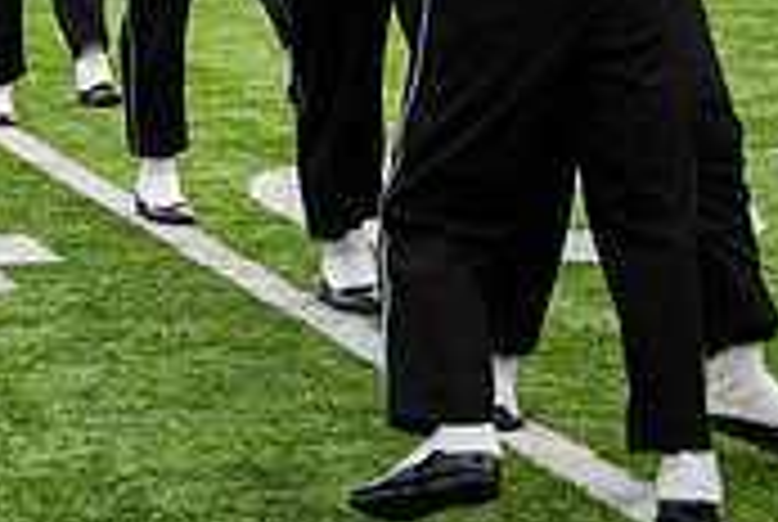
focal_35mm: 164
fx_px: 3550
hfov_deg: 12.4
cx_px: 94
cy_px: -304
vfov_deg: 8.2
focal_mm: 49
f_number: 2.8
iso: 160
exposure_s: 1/500
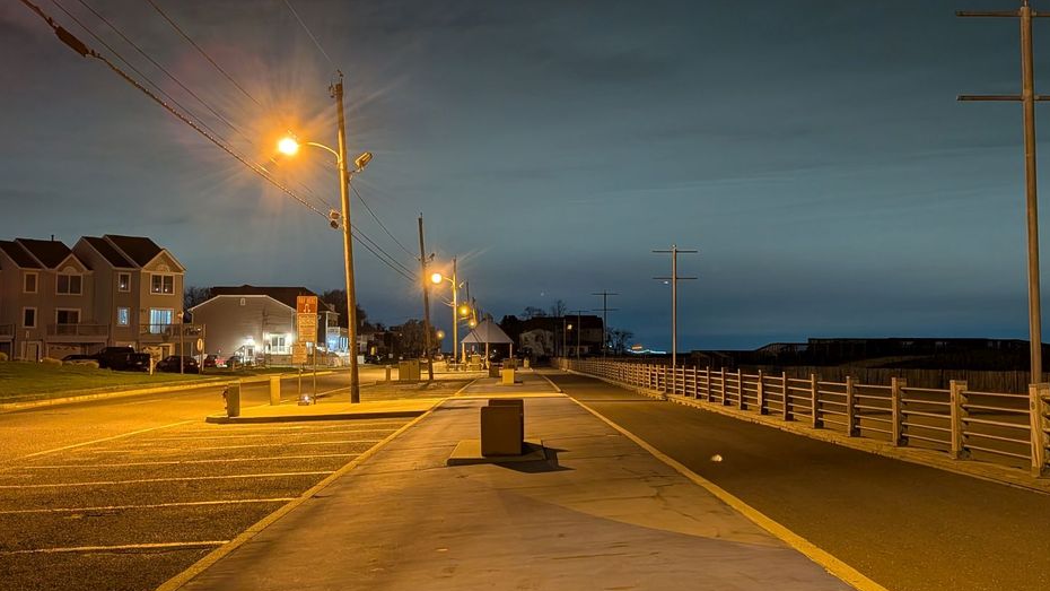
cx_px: 505
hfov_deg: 55.3
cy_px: 306
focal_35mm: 36
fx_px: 1002
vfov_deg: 32.8
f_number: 1.7
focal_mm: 4.53
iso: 121
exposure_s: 1/15.1
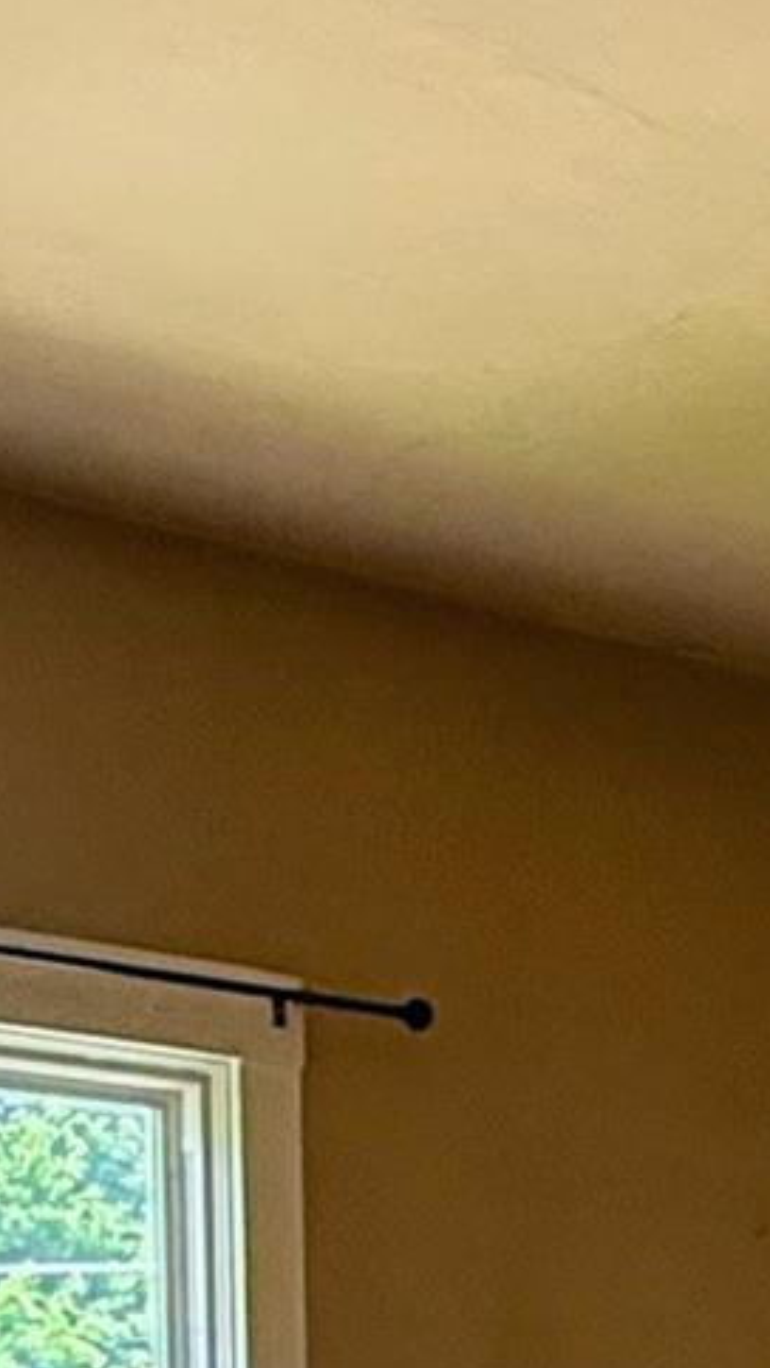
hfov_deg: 11.9
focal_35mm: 97
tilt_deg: -8.6
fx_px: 3518
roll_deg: -1.2
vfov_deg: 18.7
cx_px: 1163
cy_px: 2198
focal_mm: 2.22
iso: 200
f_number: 2.2
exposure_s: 1/99
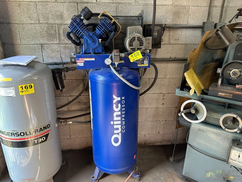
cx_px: 121
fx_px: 168
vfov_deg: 56.8
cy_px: 91
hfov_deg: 71.6
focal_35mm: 24
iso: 250
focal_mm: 6.86
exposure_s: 1/85
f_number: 1.78
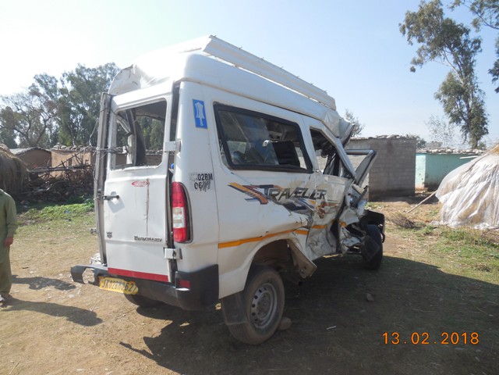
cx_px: 250
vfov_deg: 54.9
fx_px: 360
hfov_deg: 69.4
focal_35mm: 25
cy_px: 188
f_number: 3.1
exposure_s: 1/1000
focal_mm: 4.5
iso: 125
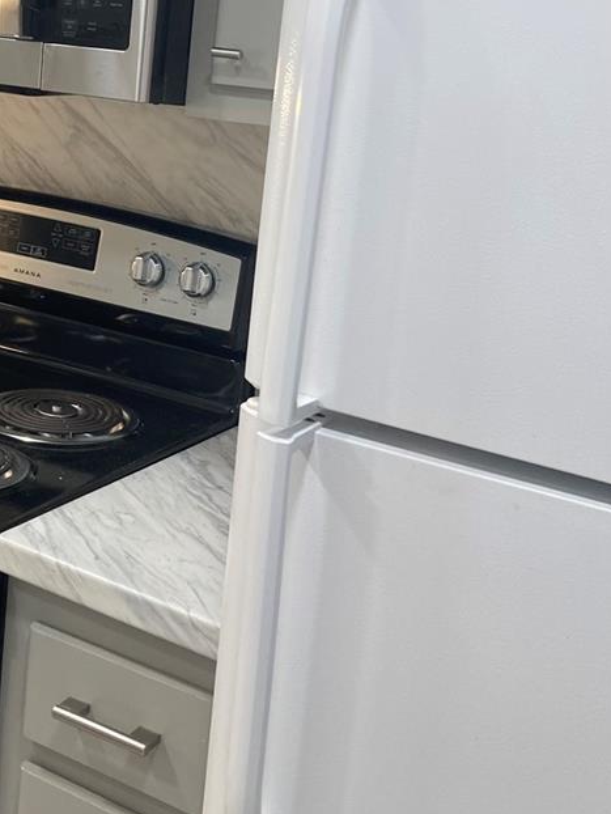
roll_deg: -4.8
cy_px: 209
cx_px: 43
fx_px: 1270
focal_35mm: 54
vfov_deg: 34.8
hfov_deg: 26.0
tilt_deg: -8.4
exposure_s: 1/60
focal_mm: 3.99
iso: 50
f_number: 1.8
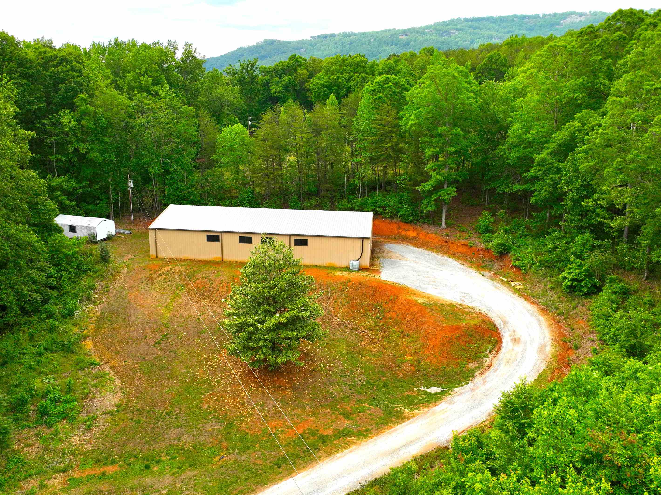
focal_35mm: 26
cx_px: 309
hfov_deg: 67.3
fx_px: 496
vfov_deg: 53.0
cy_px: 242
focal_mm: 12.29
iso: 180
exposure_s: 1/240
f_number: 2.8
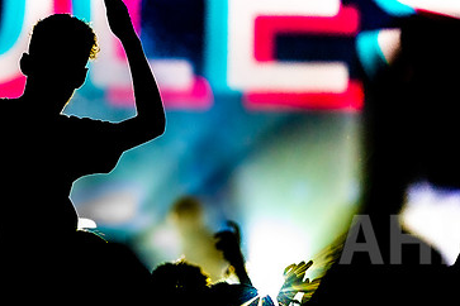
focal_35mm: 424
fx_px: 5417
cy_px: 128
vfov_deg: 3.2
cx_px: 53
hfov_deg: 4.9
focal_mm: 200
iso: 2000
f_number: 2.8
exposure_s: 1/800
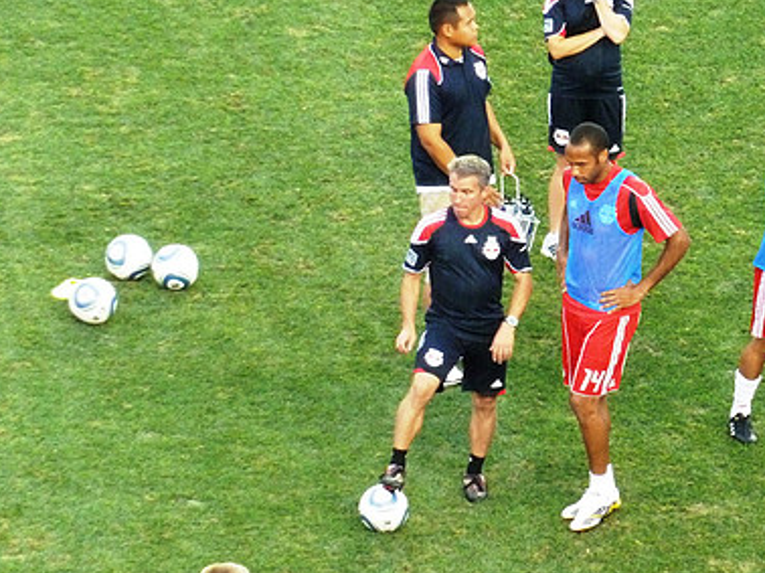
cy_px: 311
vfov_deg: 2.8
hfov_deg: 3.7
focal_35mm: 530
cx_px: 573
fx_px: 11705
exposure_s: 1/60
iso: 500
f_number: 4.9
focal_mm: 49.2
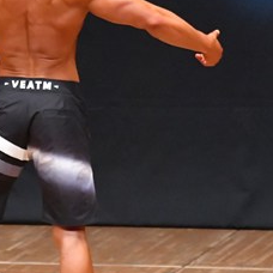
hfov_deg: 2.2
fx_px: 6951
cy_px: 109
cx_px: -28
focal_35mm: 779
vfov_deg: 2.3
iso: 8000
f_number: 5.6
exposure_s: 1/400
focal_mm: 180
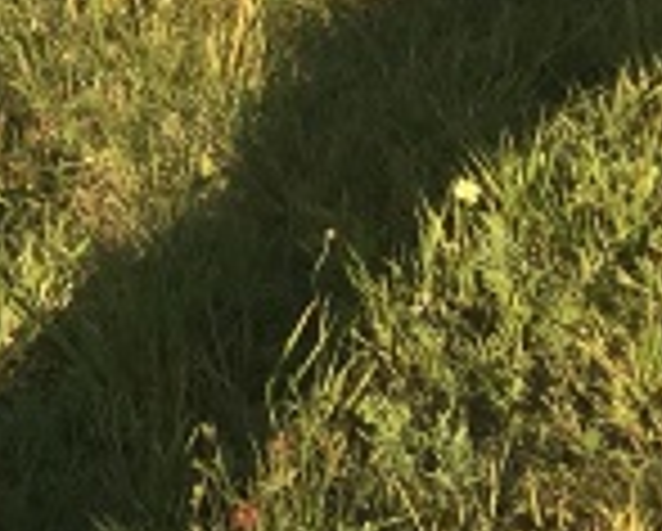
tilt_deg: -3.7
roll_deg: -4.2
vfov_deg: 7.3
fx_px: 3688
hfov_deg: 8.4
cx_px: -1437
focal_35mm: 188
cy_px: -1098
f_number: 2.2
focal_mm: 4.15
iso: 25
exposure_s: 1/754
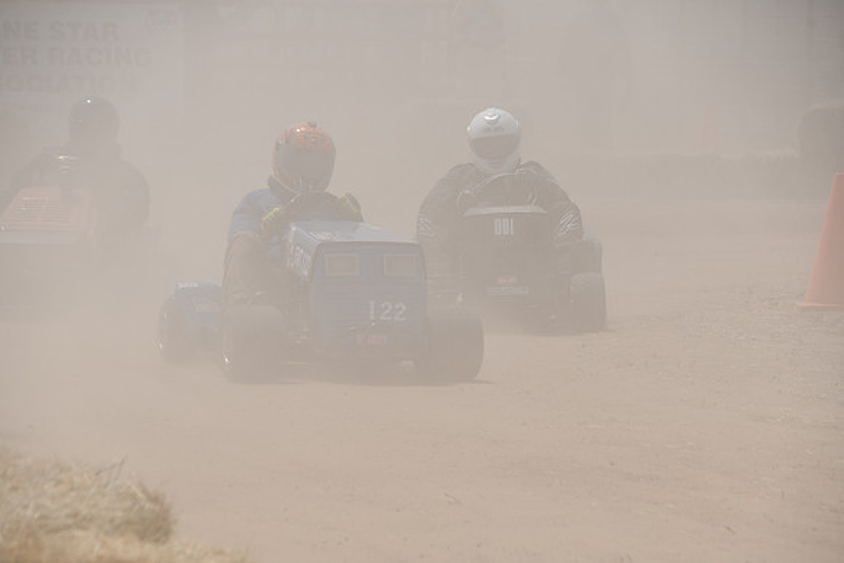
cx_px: 422
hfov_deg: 7.9
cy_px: 282
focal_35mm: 262
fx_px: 6144
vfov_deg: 5.2
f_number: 8
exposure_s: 1/500
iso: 100
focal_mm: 175
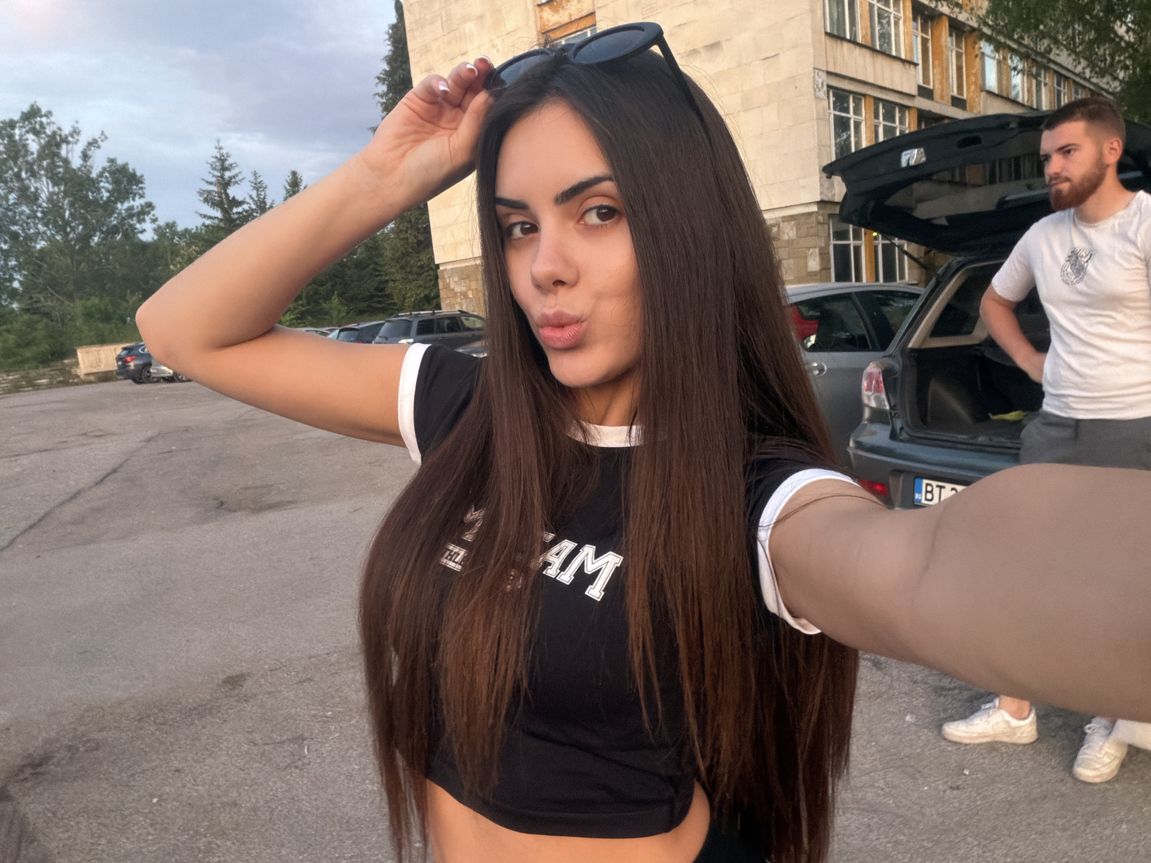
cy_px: 432
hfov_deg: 73.9
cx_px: 576
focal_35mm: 23
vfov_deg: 58.9
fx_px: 765
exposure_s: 1/50
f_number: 1.9
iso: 320
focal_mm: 2.71
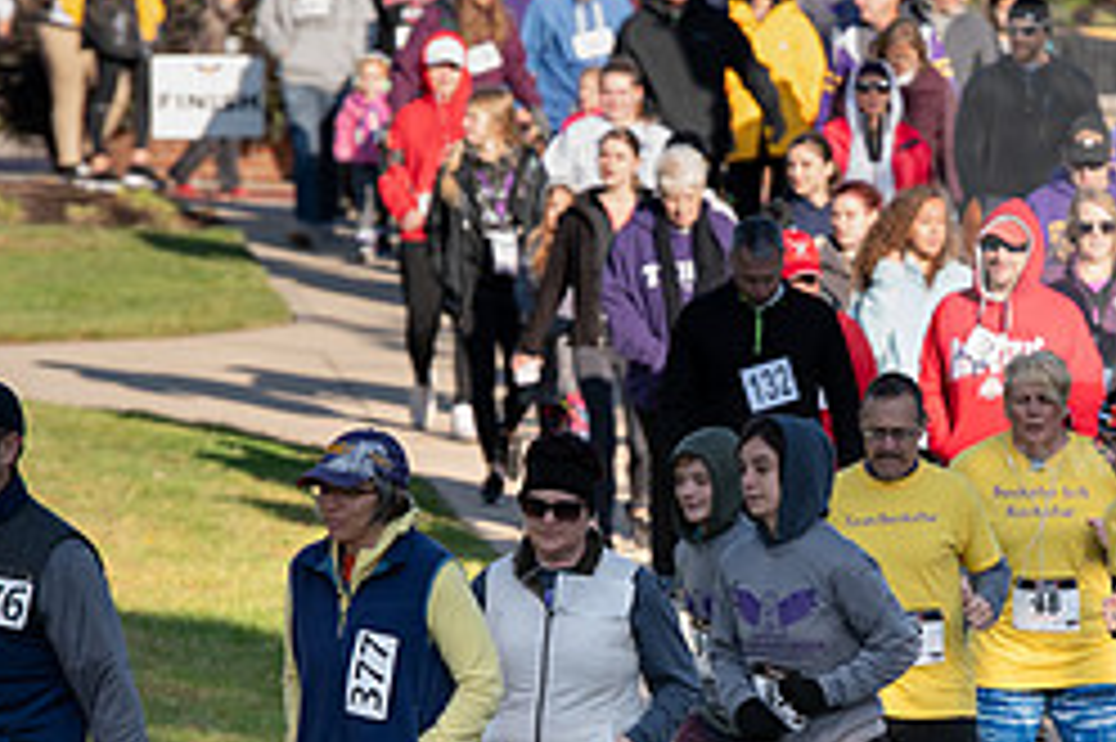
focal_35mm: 421
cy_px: 551
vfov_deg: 3.3
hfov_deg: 4.9
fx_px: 13042
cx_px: 810
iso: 200
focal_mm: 180
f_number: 5
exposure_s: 1/500
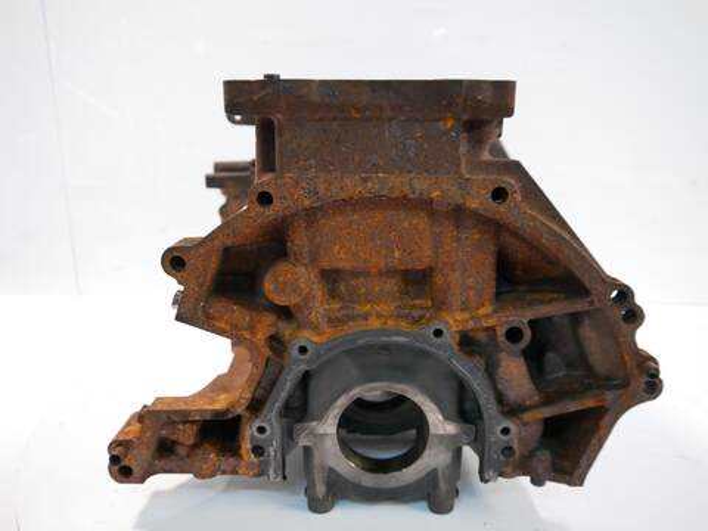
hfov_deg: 63.4
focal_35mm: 28
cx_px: 354
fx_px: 573
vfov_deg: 49.7
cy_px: 266
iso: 1000
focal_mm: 14
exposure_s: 1/60
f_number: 3.5
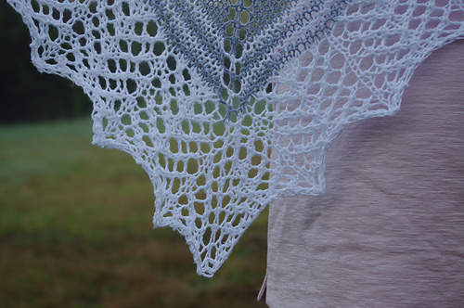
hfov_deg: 33.4
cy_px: 154
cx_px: 232
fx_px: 772
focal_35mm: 60
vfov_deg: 22.6
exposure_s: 1/125
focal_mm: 40
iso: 200
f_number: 7.1
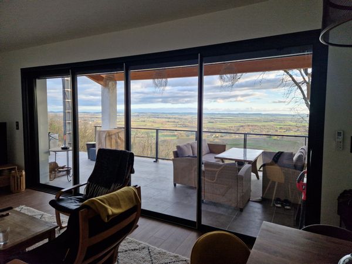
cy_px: 132
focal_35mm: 23
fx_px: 234
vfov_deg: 58.9
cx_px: 176
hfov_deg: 73.9
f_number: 1.8
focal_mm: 5.4
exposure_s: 1/180
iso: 64
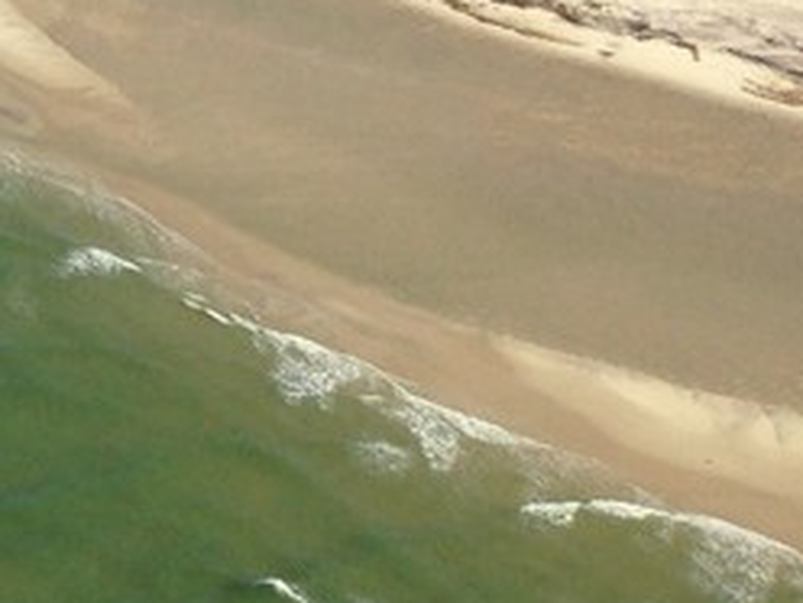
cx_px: -1007
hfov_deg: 11.2
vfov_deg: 9.2
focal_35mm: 152
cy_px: -593
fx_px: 3526
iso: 50
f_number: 2.4
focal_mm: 4.13
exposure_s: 1/1106
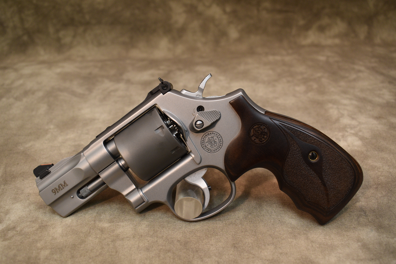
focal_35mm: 36
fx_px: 396
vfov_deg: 36.9
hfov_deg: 53.1
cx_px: 198
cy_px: 132
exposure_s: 1/60
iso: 800
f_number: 5
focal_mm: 24
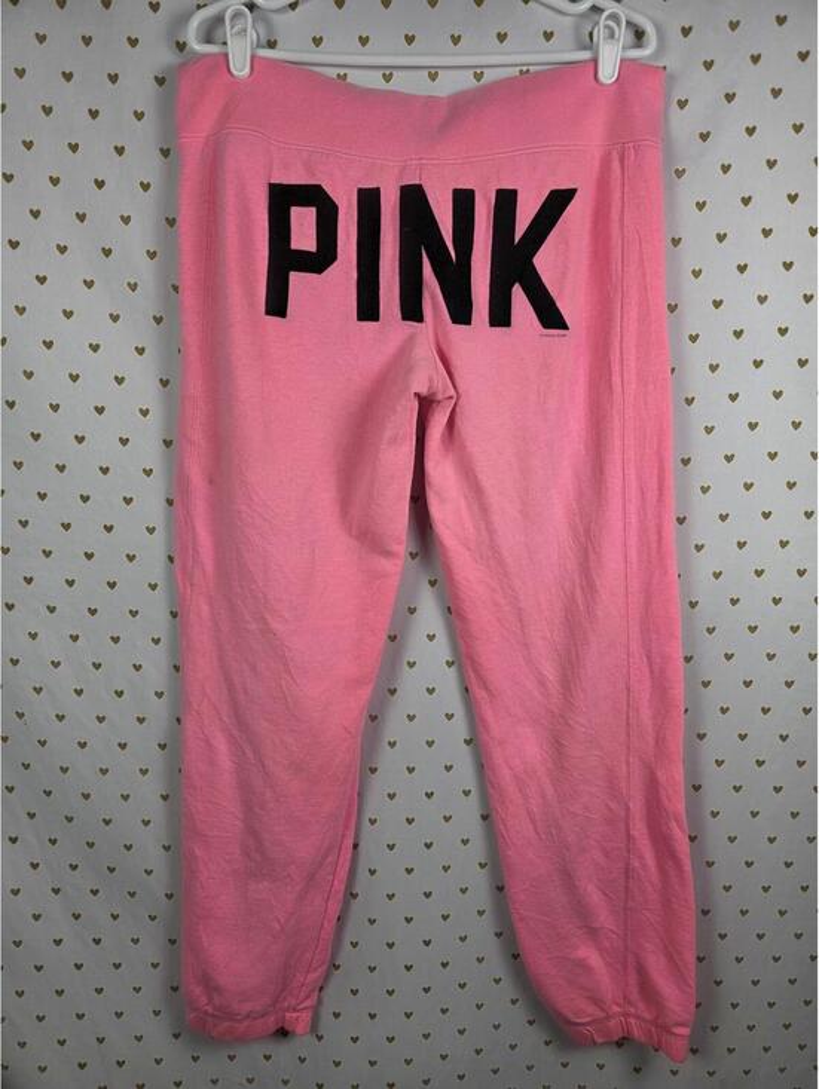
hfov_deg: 59.0
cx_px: 410
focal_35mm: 23
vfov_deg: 73.9
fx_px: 725
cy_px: 544
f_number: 1.7
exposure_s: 1/180
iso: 64
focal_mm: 6.3
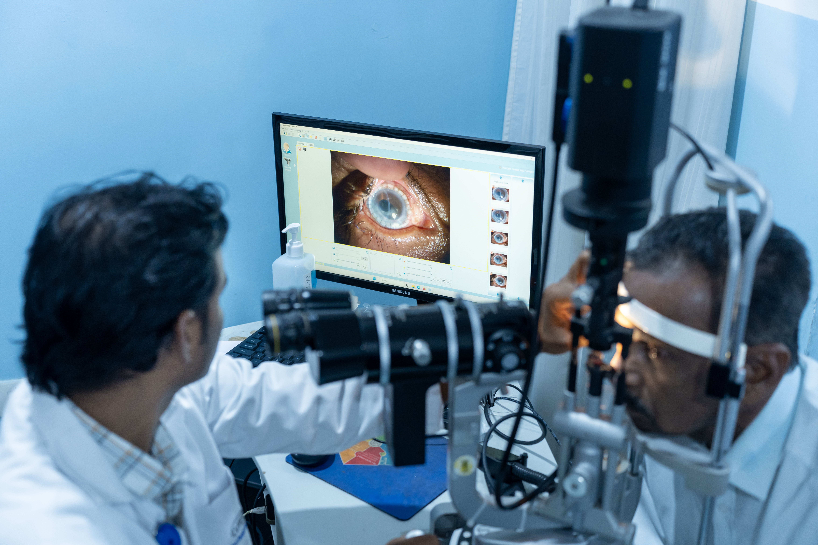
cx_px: 409
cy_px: 272
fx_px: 954
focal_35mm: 42
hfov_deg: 46.4
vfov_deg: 31.9
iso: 1600
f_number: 3.2
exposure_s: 1/80
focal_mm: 42
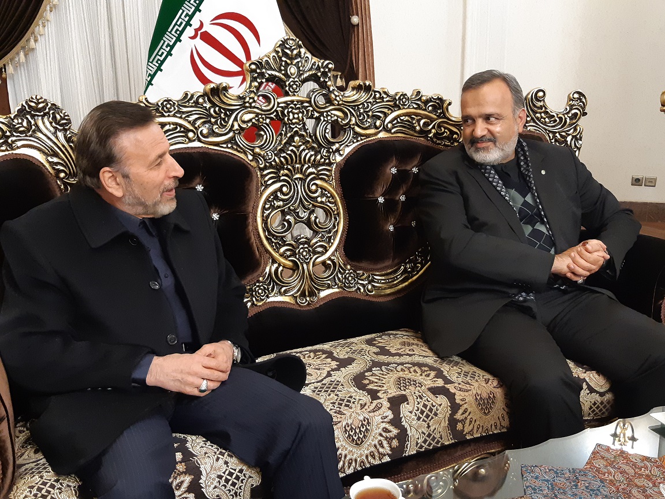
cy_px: 250
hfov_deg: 67.3
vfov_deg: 53.1
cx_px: 332
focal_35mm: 26
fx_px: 499
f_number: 1.7
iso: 250
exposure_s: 1/25
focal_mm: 3.93
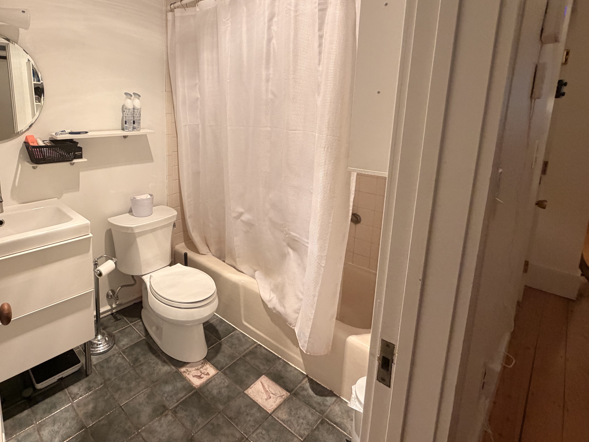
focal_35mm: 19
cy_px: 164
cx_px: 202
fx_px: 323
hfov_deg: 82.1
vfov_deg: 67.6
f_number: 2.2
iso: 320
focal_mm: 2.22
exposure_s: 1/60
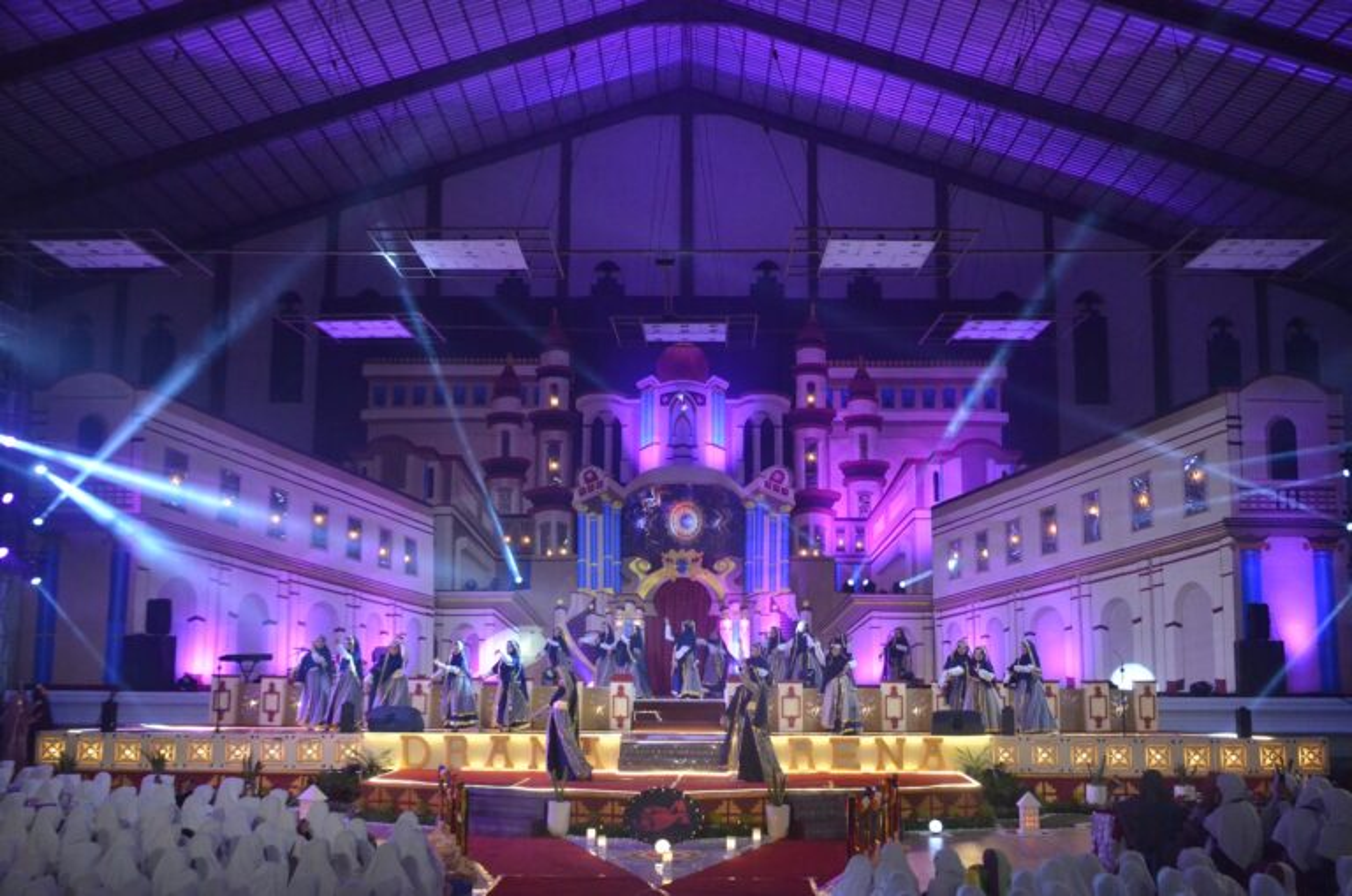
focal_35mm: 38
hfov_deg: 51.4
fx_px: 1406
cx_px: 676
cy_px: 448
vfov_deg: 35.4
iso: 2500
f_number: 5
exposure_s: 1/125
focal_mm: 25
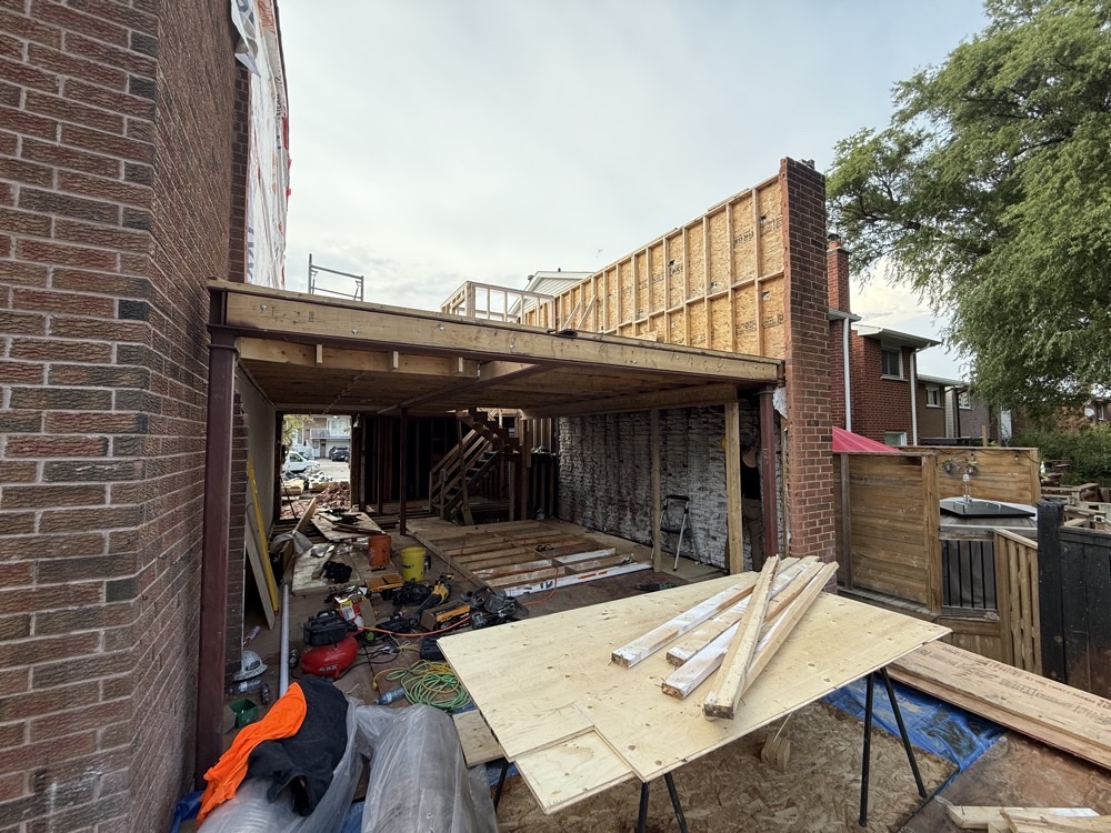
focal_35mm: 14
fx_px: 449
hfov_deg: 102.1
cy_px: 416
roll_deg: +0.2
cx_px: 556
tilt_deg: +2.7
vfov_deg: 85.7
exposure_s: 1/333
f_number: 2.2
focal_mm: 2.22
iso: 64
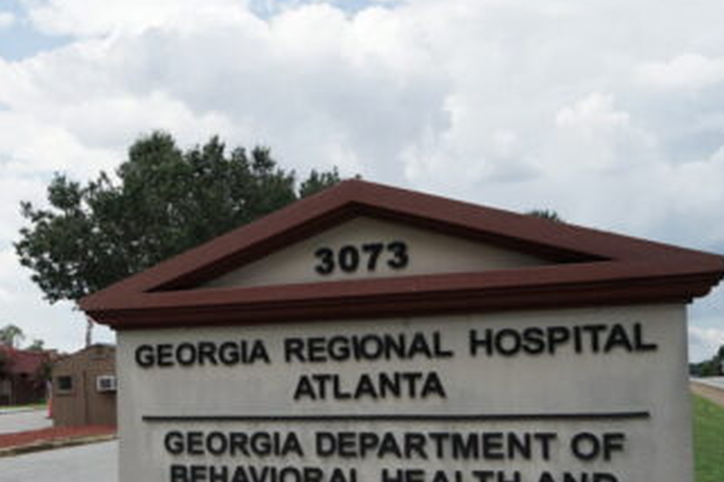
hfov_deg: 35.4
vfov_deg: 25.8
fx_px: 1046
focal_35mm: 52
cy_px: 345
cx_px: 43
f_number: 4.5
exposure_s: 1/1250
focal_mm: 24
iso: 200
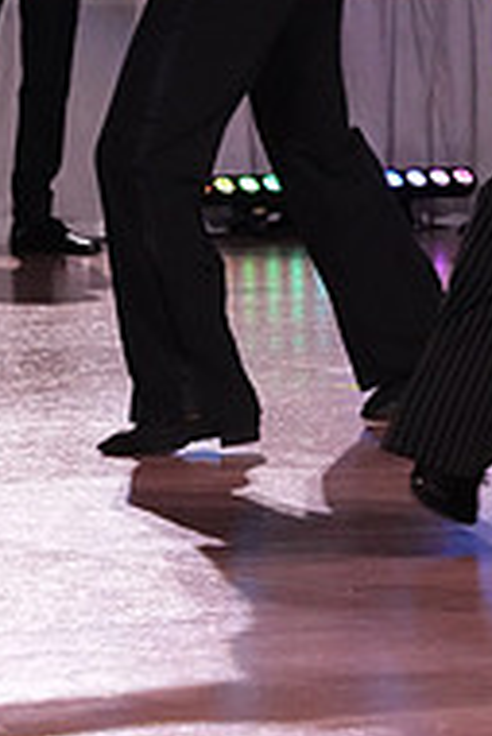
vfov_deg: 6.4
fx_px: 6568
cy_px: -236
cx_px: 540
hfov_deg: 4.3
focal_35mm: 321
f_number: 9
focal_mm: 105
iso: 6400
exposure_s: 1/160
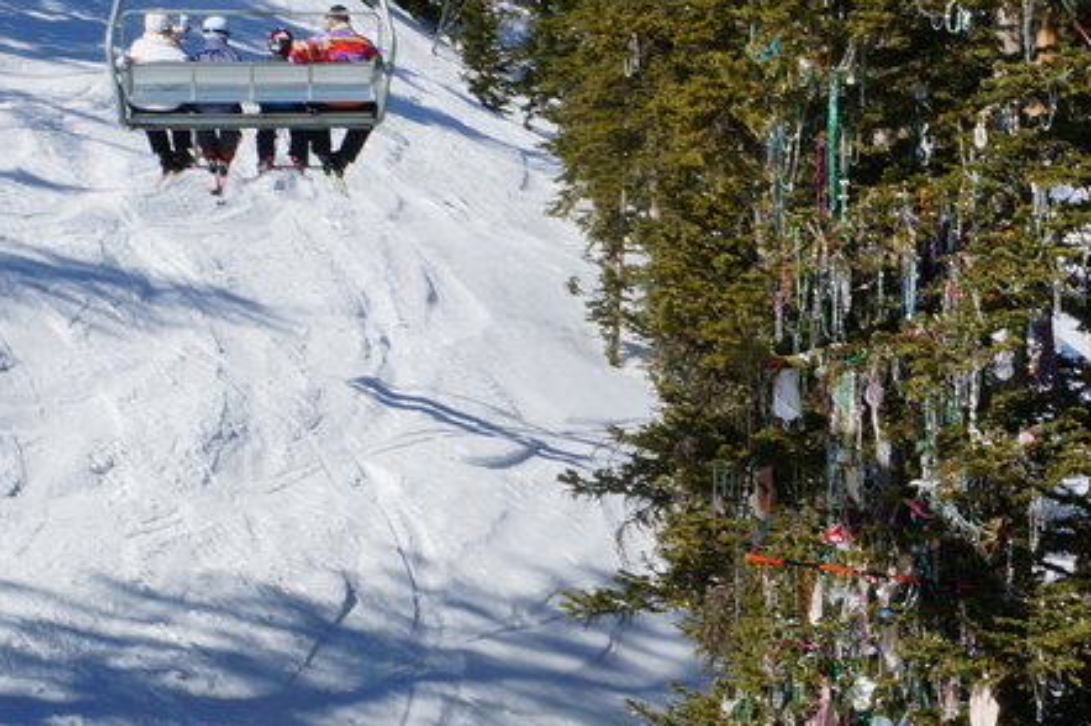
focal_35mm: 115
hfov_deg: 17.8
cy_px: 401
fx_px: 3475
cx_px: 585
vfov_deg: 11.9
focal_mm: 26.4
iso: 100
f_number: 13
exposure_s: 1/160
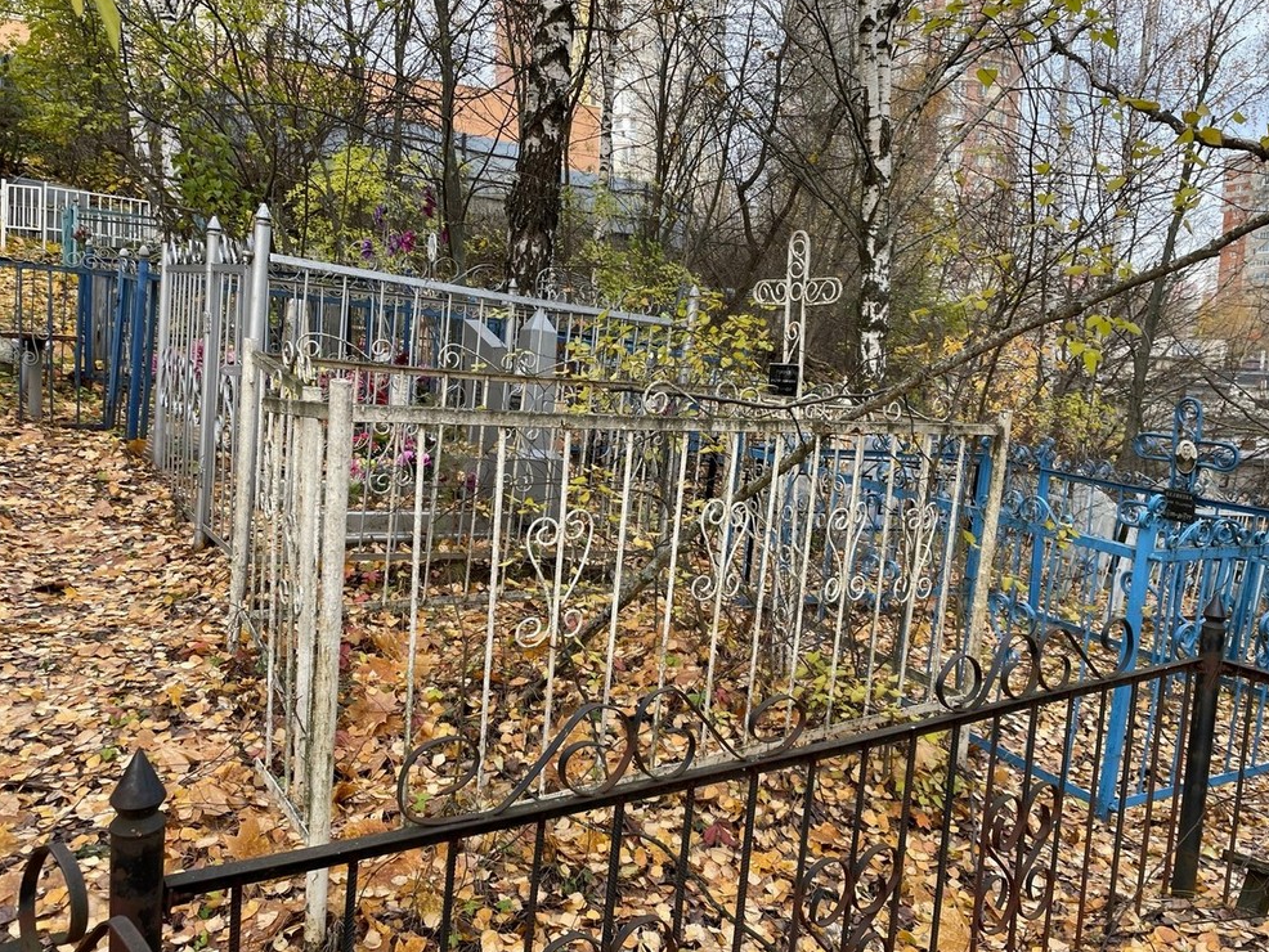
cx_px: 658
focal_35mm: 27
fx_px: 990
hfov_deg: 65.3
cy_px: 462
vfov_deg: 51.4
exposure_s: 1/145
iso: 32
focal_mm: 4.2
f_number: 1.6
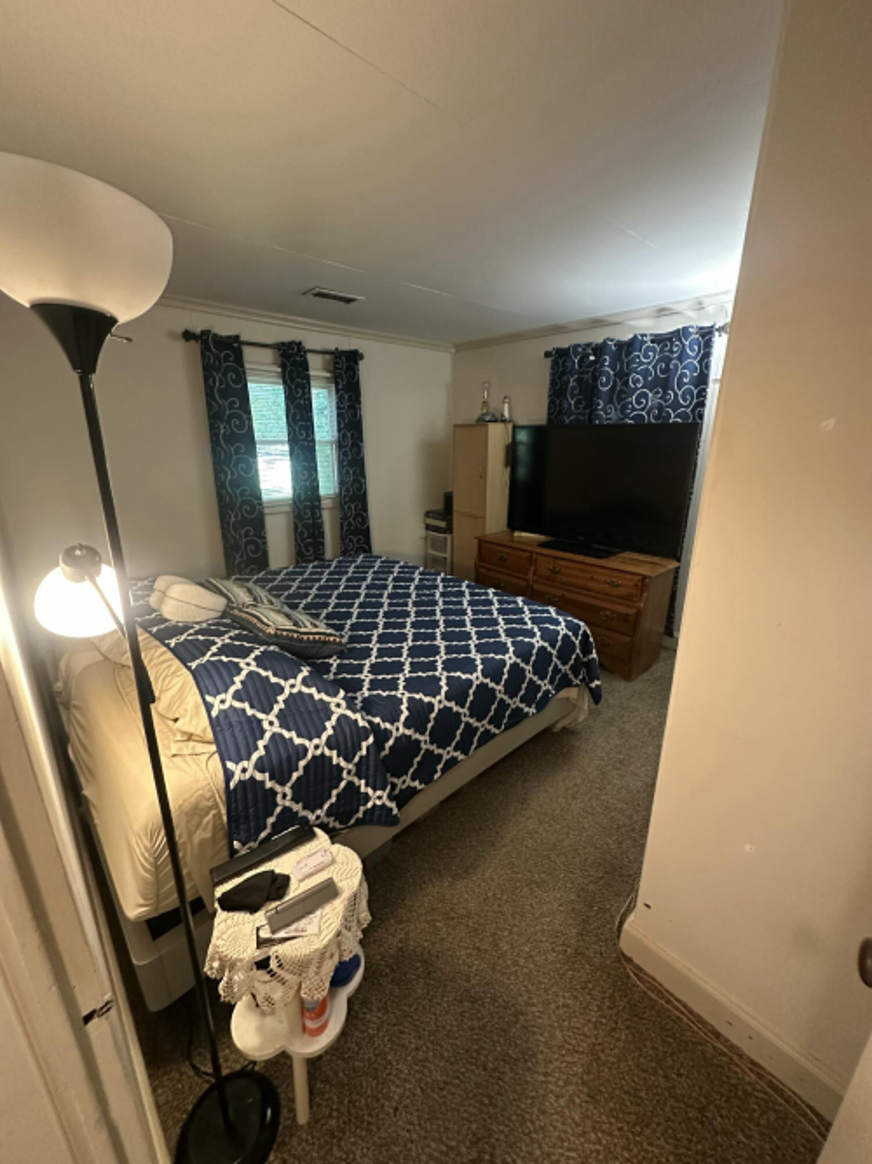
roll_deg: +0.9
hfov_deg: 85.7
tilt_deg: -19.2
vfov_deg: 102.1
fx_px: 470
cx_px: 436
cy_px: 582
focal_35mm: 14
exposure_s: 1/60
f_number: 2.2
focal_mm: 2.22
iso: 800
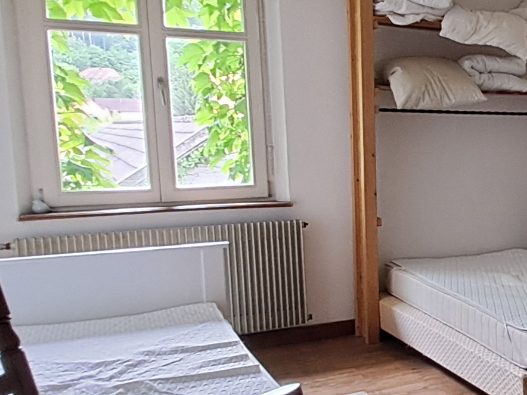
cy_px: 221
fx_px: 731
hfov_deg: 32.3
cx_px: 645
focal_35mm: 48
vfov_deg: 30.2
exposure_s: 1/50
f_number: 2.2
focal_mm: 1.42
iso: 160
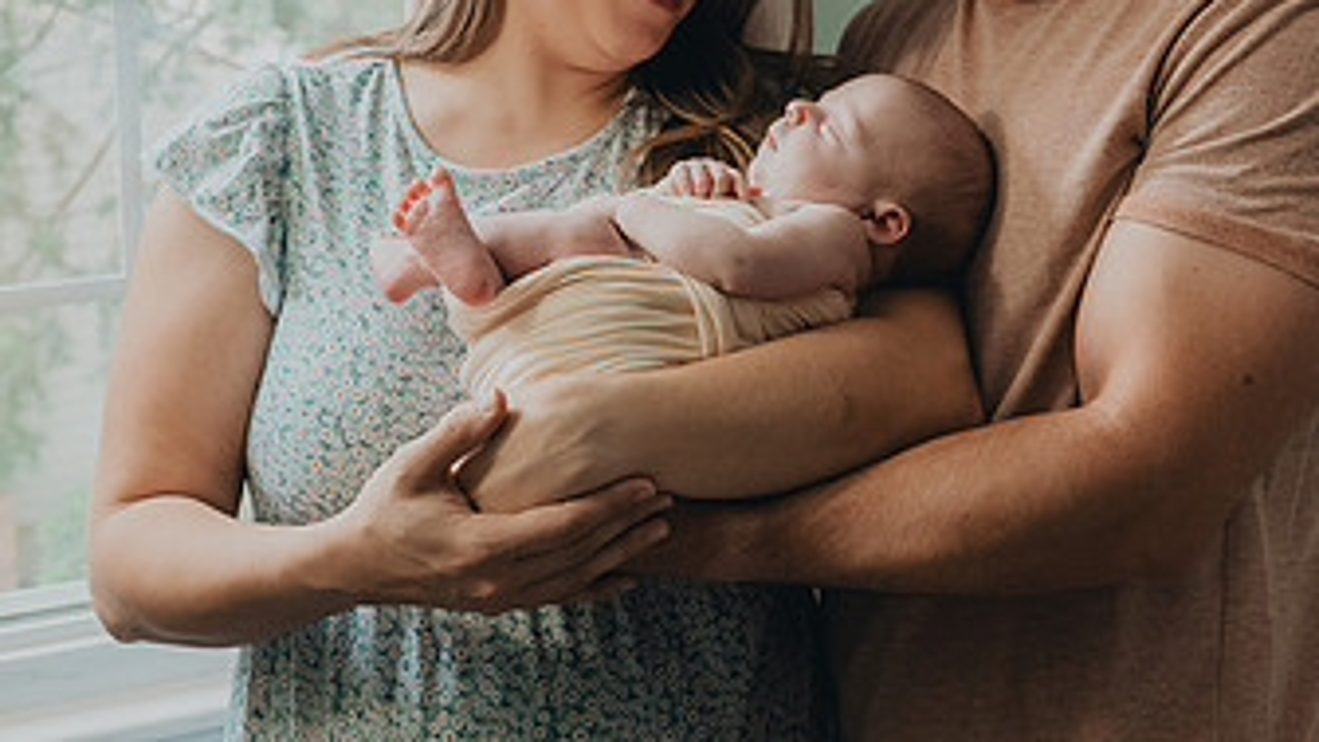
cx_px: 736
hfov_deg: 33.3
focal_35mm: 63
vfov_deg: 18.8
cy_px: 73
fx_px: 2203
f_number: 5
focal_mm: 32
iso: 2000
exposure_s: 1/80
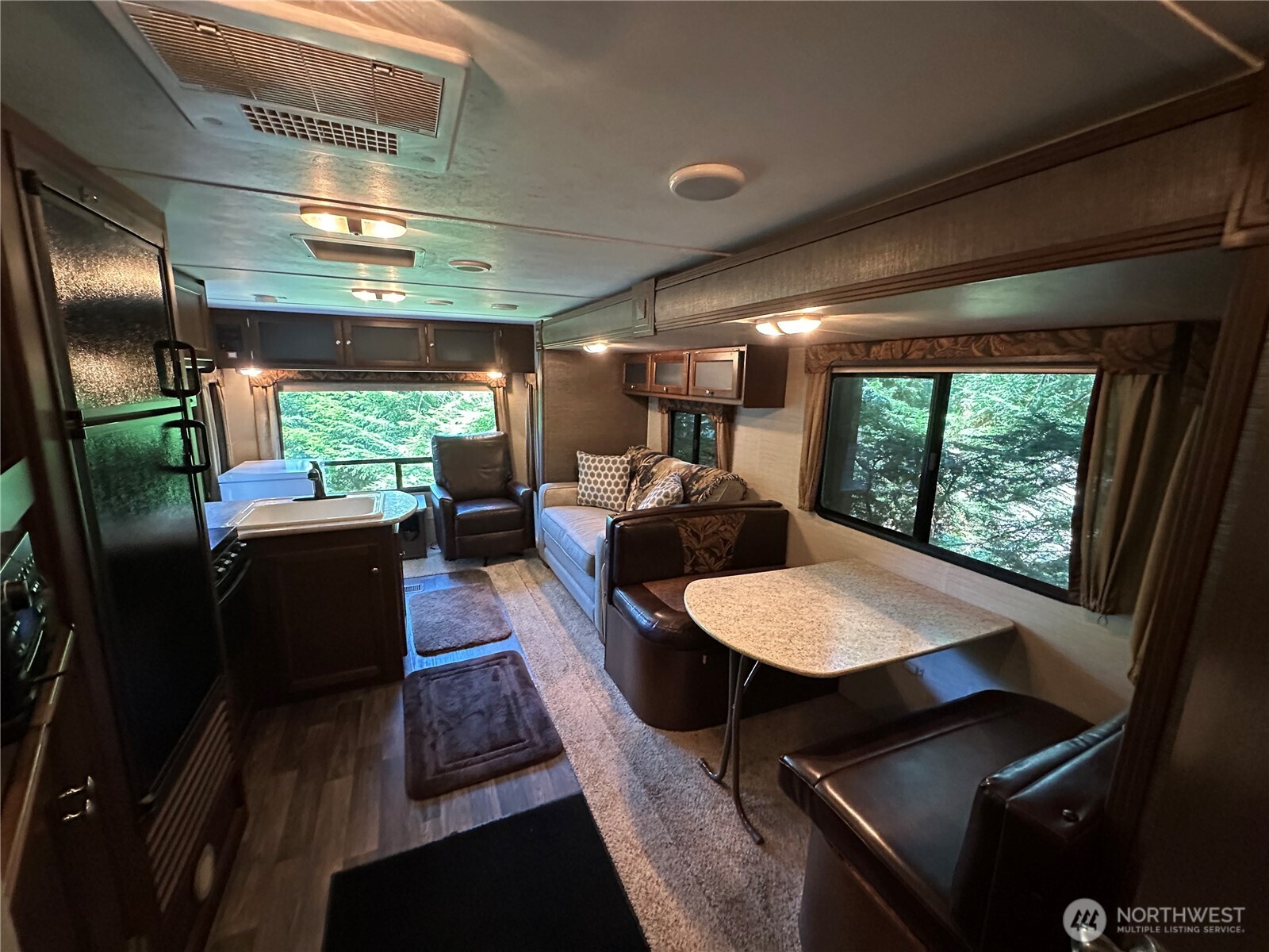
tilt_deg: -12.2
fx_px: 513
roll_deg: -1.7
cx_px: 634
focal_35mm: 14
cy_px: 476
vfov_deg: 85.7
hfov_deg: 102.1
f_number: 2.2
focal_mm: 2.22
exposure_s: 1/60
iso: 1000
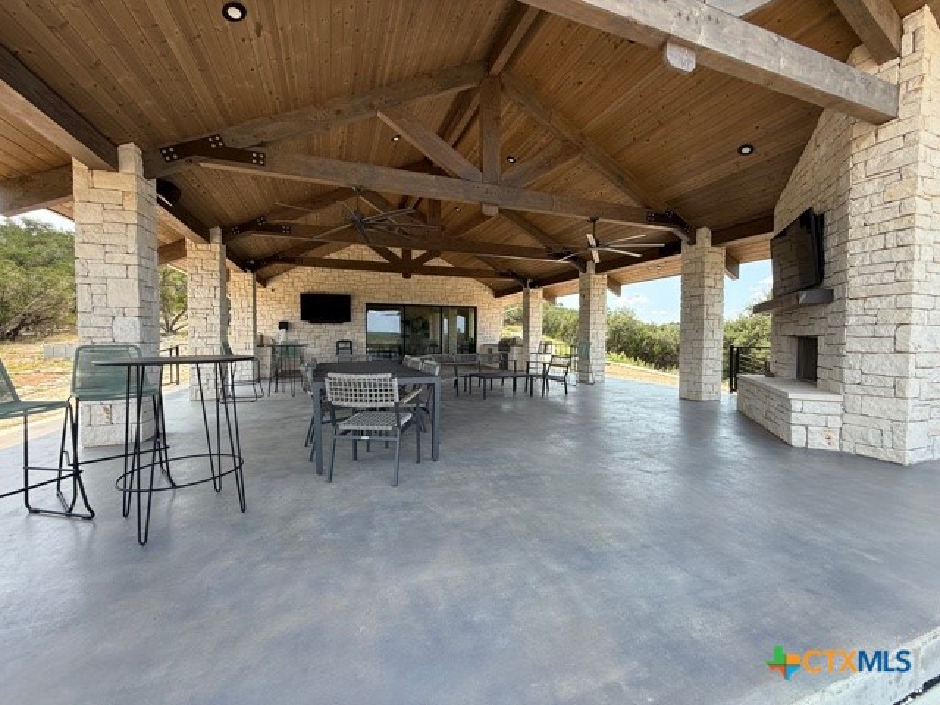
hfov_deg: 102.1
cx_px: 470
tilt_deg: -2.7
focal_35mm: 14
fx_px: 380
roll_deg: -0.4
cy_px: 352
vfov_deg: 85.7
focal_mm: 2.22
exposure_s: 1/472
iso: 64
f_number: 2.2
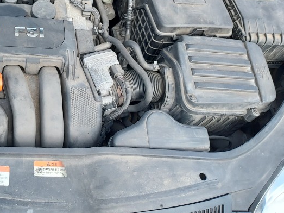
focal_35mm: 47
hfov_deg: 37.5
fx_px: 386
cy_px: 24
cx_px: 23
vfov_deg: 29.7
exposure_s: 1/120
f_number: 1.8
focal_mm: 4.6
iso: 50
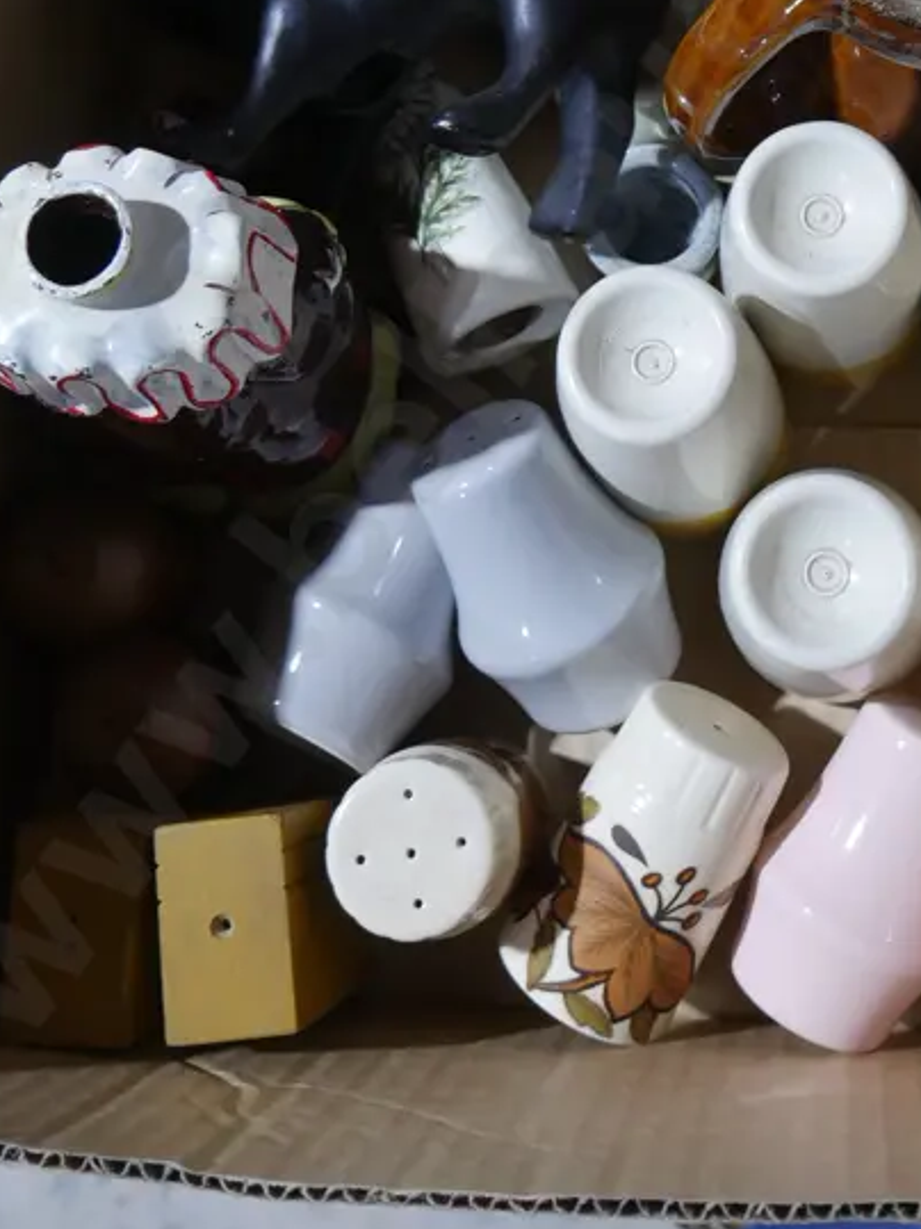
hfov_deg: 25.4
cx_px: 677
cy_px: 89
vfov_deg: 31.9
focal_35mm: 57
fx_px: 2023
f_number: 3.6
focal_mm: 15
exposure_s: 1/60
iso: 500
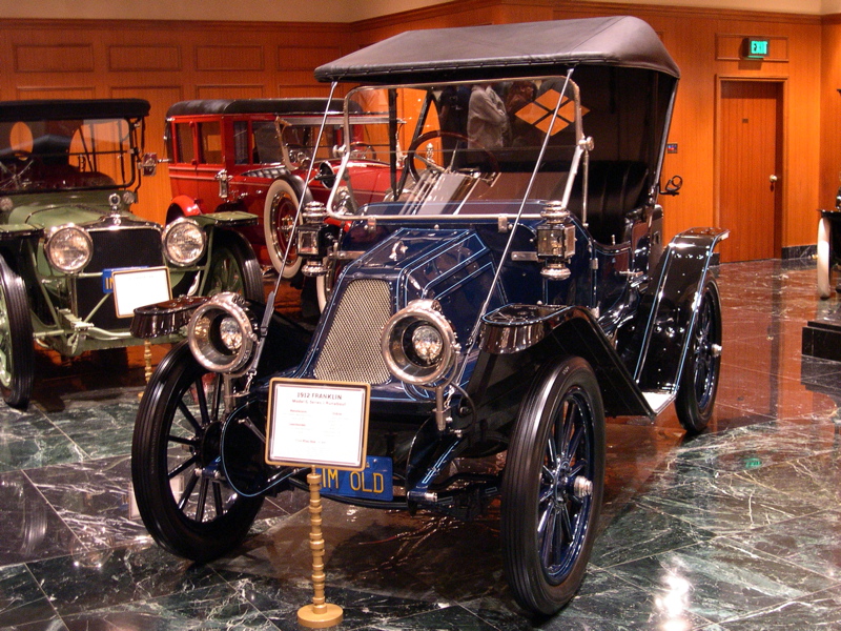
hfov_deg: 40.4
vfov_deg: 30.9
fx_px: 1142
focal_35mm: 47
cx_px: 420
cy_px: 316
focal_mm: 10.1
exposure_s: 1/4.4
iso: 400
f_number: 3.1
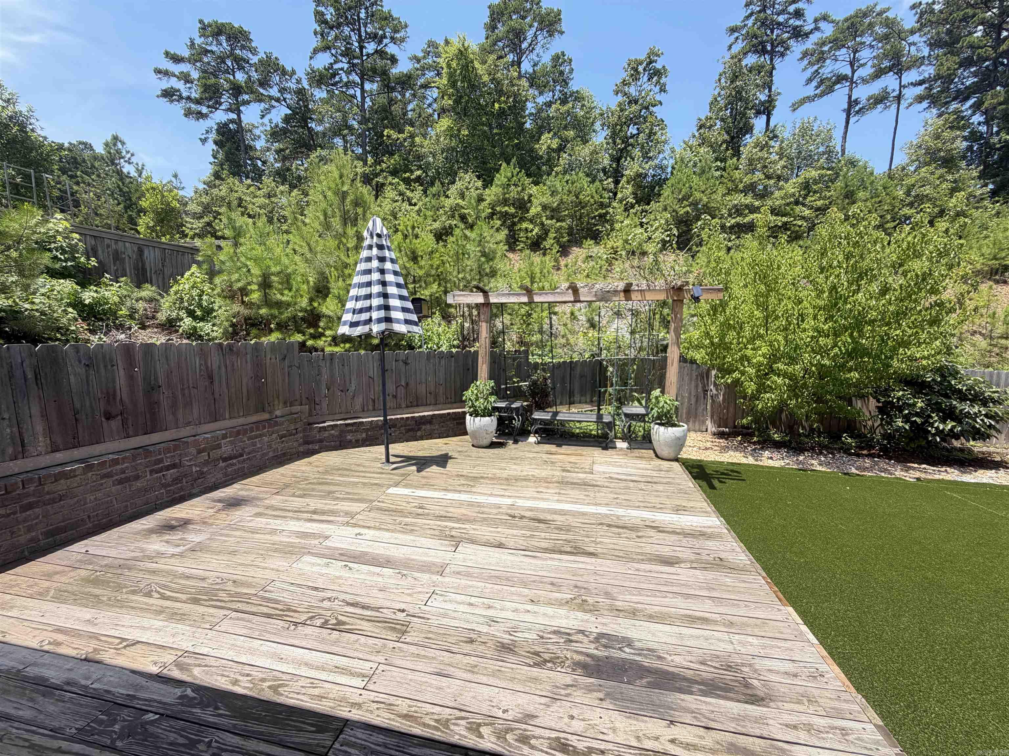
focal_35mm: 14
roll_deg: +0.7
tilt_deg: -5.9
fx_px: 408
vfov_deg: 85.7
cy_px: 378
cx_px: 504
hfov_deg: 102.1
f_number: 2.2
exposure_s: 1/651
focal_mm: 2.22
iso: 40
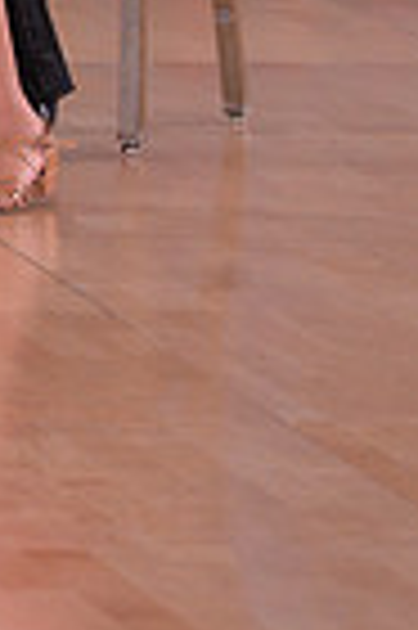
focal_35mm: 827
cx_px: -308
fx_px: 14438
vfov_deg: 2.5
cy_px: -500
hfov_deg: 1.7
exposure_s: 1/250
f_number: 5.6
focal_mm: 200
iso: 2000
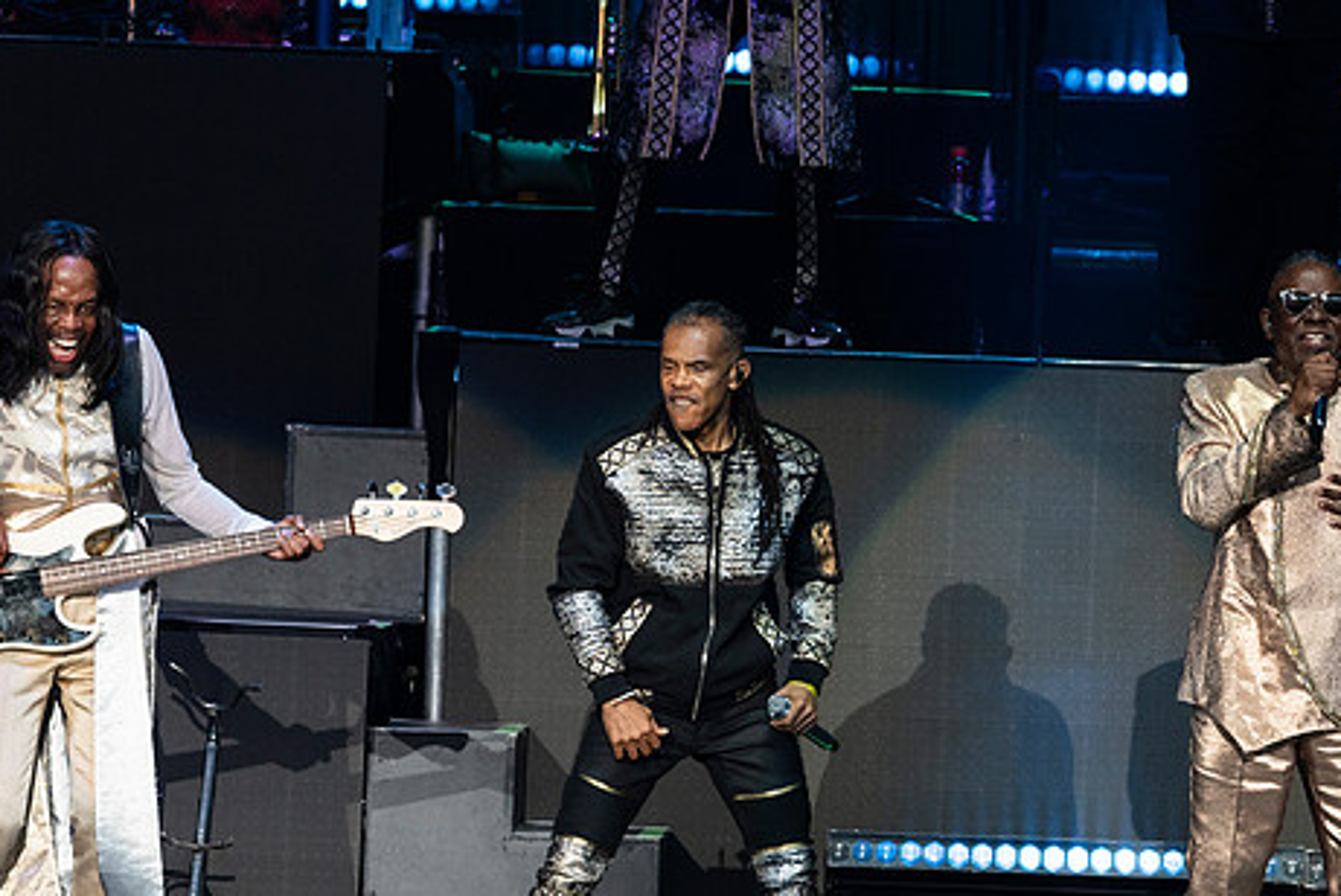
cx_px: 851
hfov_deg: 3.6
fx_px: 21096
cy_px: 439
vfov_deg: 2.4
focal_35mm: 566
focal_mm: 360
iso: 1000
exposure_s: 1/500
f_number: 5.6
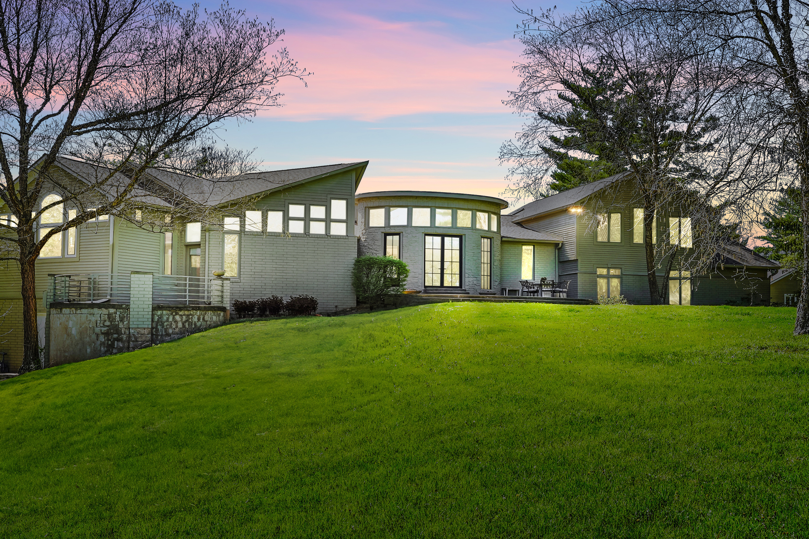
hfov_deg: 54.4
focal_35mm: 35
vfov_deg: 37.8
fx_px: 786
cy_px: 283
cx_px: 406
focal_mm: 20
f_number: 7.1
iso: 100
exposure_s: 1/250
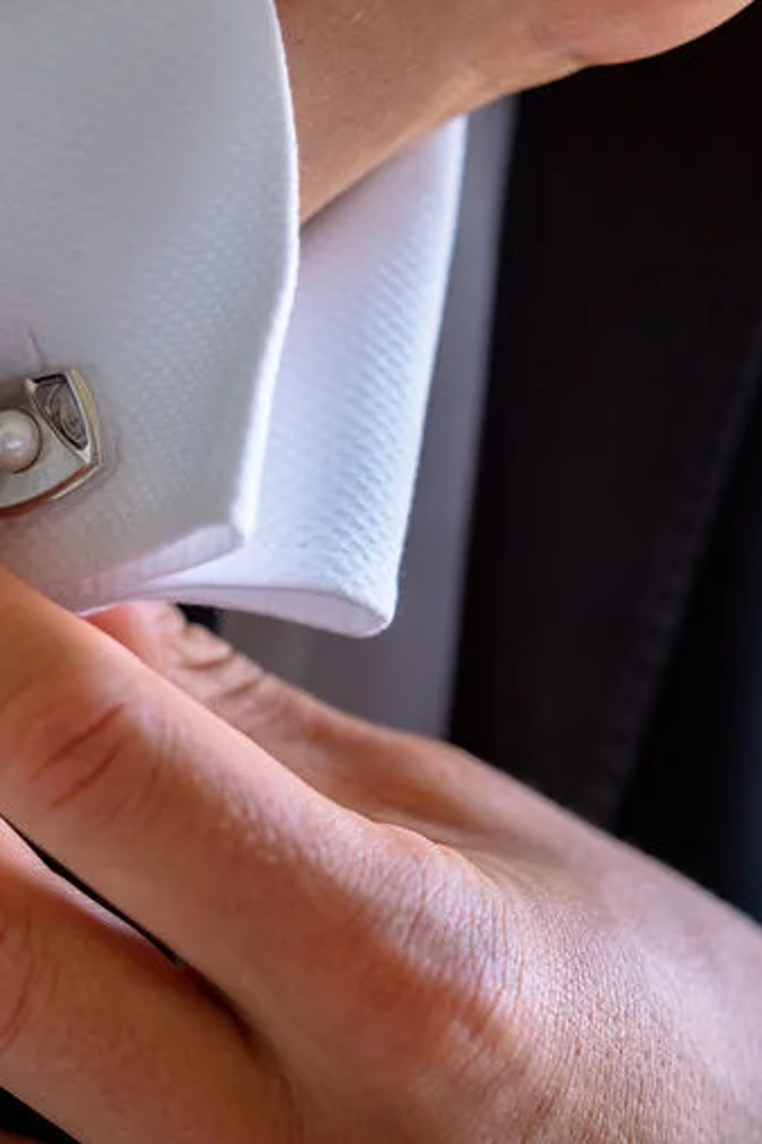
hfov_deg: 13.6
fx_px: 3206
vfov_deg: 20.2
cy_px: 455
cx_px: 390
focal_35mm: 101
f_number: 2.8
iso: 800
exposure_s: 1/200
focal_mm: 50
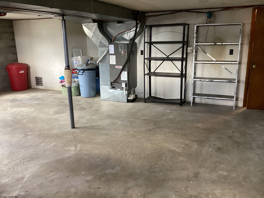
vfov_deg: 45.4
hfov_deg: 58.4
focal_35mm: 31
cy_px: 99
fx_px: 236
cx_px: 132
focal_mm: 3.3
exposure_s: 1/40
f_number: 2.4
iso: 320
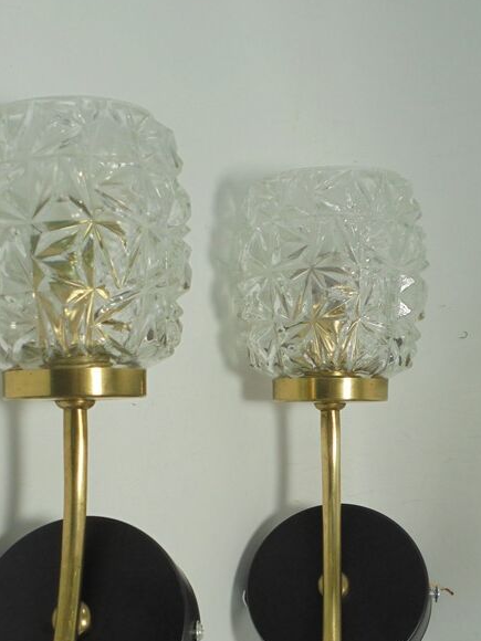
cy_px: 483
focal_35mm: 59
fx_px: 1093
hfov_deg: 24.7
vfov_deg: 32.1
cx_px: 176
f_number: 4.2
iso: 100
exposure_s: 1/100
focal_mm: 6.9
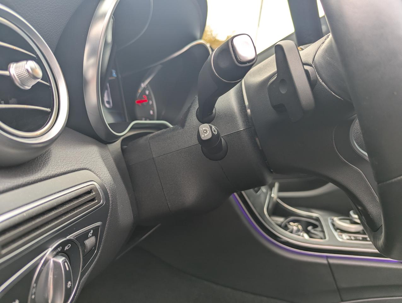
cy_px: 152
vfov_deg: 56.9
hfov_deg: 71.5
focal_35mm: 24
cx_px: 201
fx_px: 279
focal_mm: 6.81
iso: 33
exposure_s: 1/40.9
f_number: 1.85
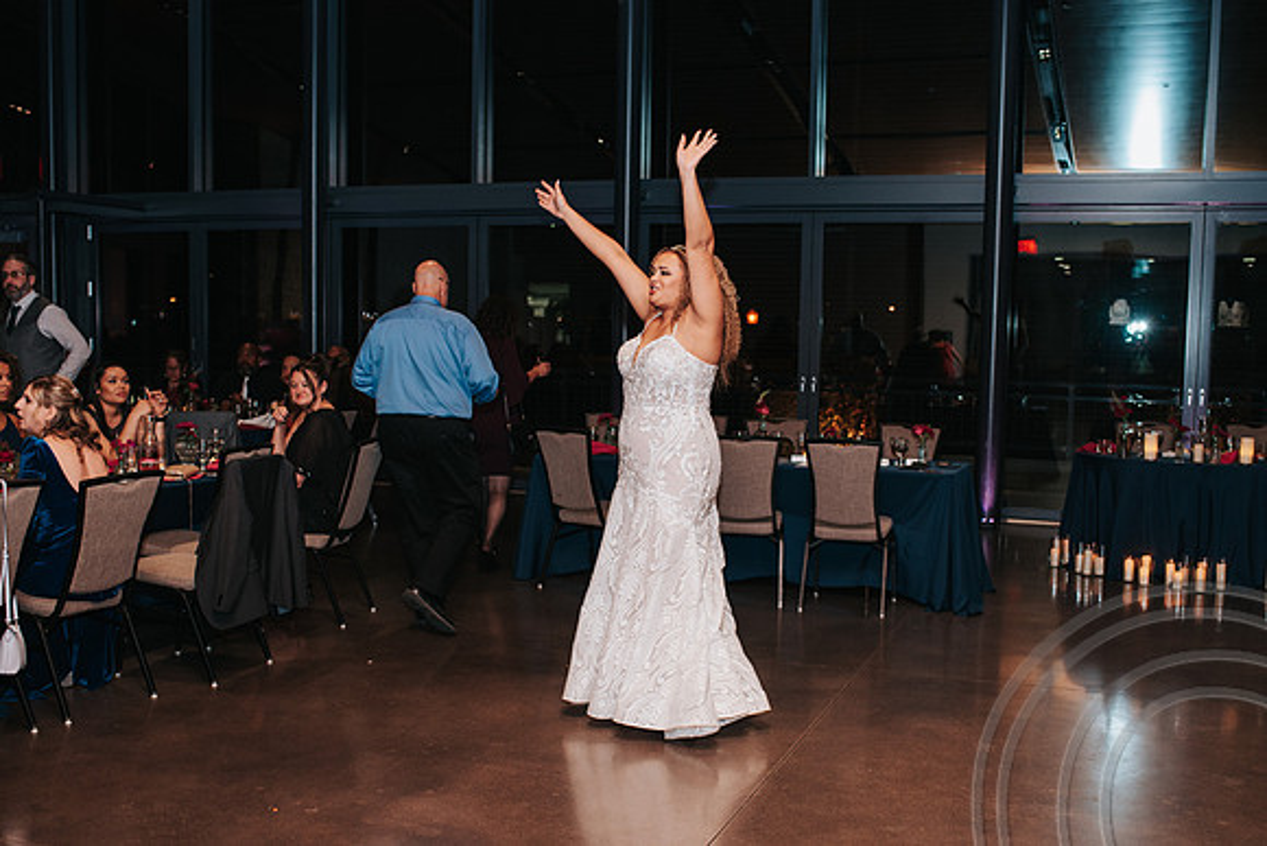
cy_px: 466
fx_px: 1413
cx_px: 641
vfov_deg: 33.3
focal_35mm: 40
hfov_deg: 48.3
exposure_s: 1/200
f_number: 2.8
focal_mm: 35
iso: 1000
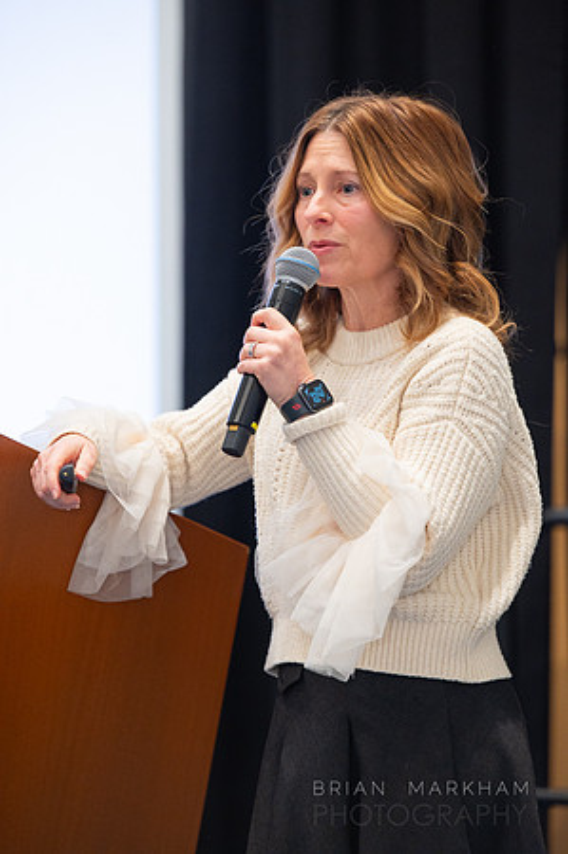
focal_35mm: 120
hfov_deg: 11.4
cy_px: 427
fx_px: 2846
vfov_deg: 17.1
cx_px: 284
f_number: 3.2
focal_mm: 120
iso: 2500
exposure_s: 1/125
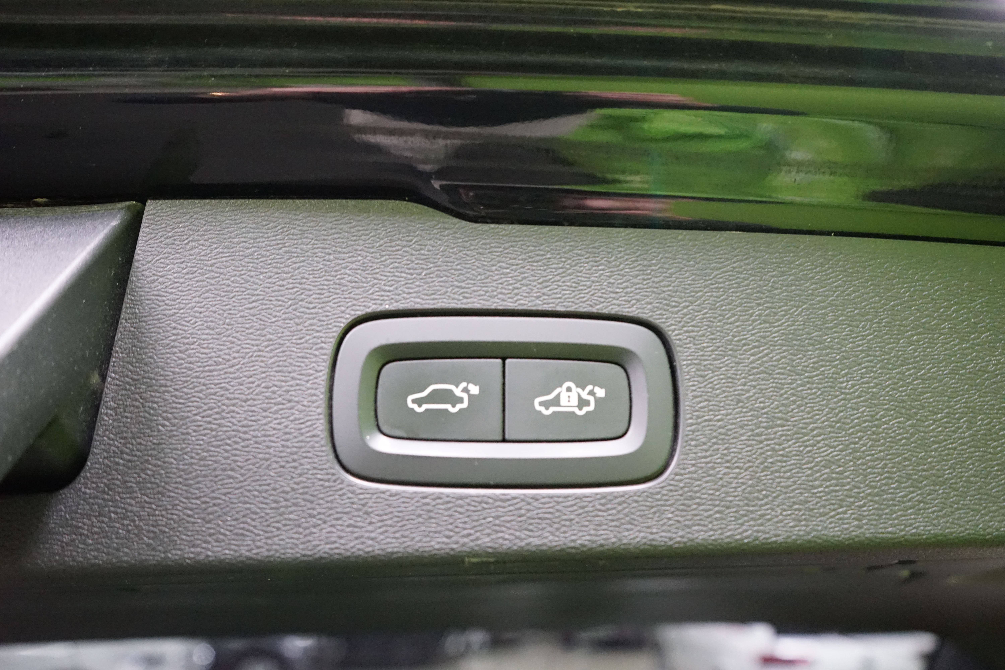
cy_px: 335
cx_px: 502
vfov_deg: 46.4
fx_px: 782
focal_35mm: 28
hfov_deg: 65.5
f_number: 5
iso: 6400
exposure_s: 1/50
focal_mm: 28
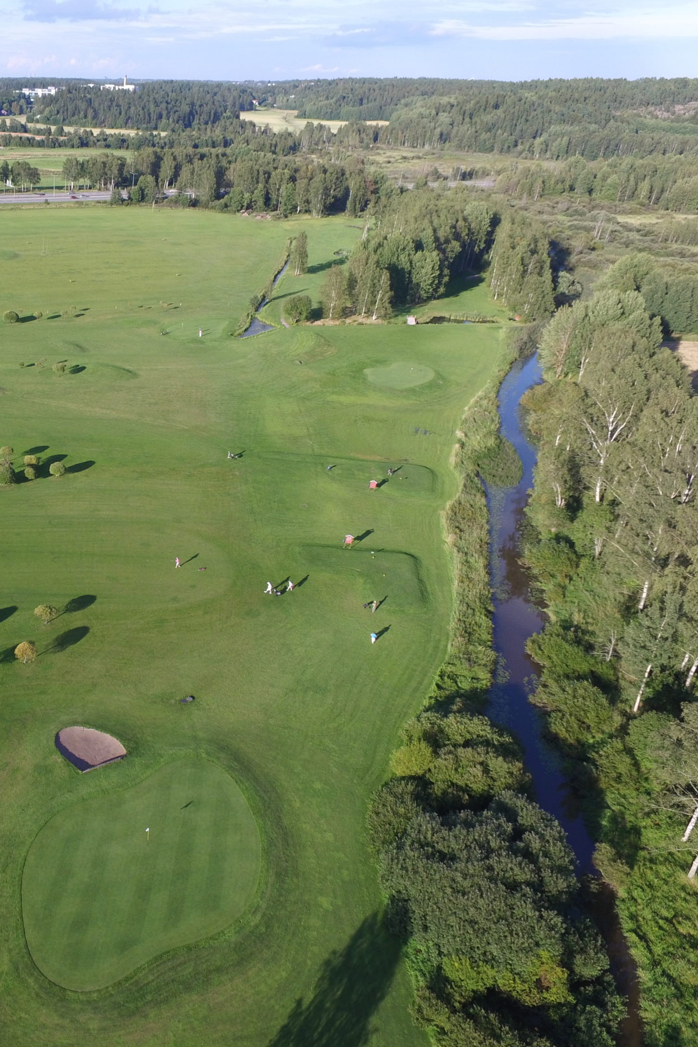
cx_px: 23
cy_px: 526
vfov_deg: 65.5
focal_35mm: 28
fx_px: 814
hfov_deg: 41.3
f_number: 2.8
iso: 100
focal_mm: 3.61
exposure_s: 1/393
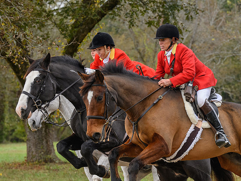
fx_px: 1469
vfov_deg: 7.0
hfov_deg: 9.4
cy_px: 190
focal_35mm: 211
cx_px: 196
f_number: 3.2
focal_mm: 79
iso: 640
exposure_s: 1/800
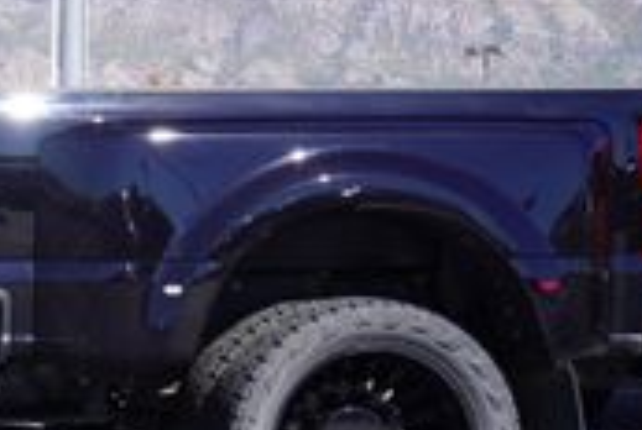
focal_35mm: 144
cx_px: -371
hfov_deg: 13.3
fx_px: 2572
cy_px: 293
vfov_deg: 9.6
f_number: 9
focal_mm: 26
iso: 100
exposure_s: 1/125
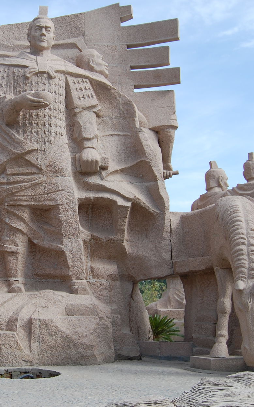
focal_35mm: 47
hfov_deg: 26.7
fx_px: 521
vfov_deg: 42.6
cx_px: 37
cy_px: 203
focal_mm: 20
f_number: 6.3
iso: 200
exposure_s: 1/160
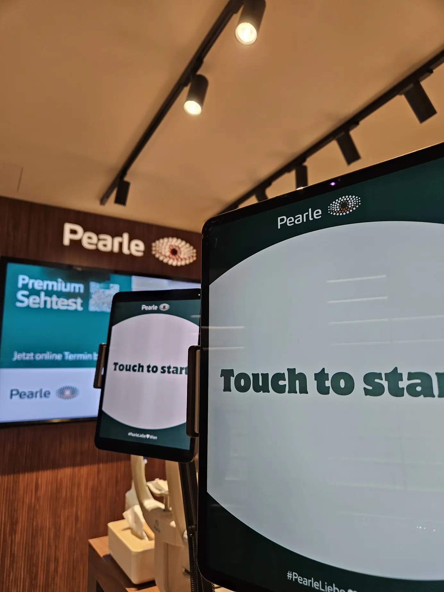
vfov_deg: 73.9
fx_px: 393
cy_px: 296
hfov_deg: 58.9
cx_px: 222
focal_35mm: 23
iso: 40
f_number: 1.8
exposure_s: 1/55
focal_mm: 5.4
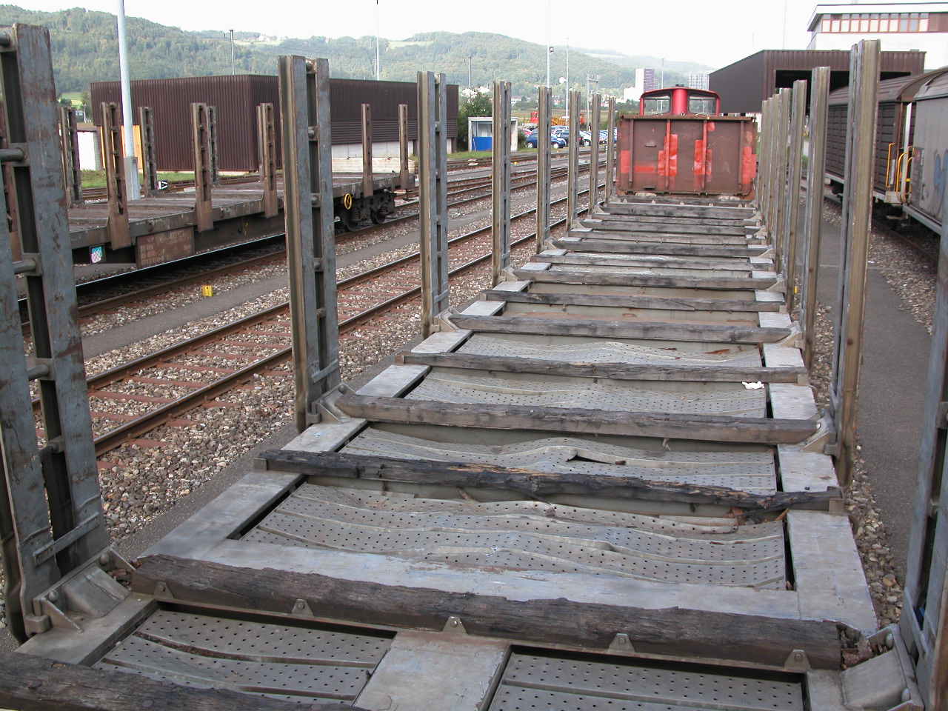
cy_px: 356
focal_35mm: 35
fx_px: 959
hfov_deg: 52.6
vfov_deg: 40.7
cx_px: 474
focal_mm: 8.9
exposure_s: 1/128
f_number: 4.5
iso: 100
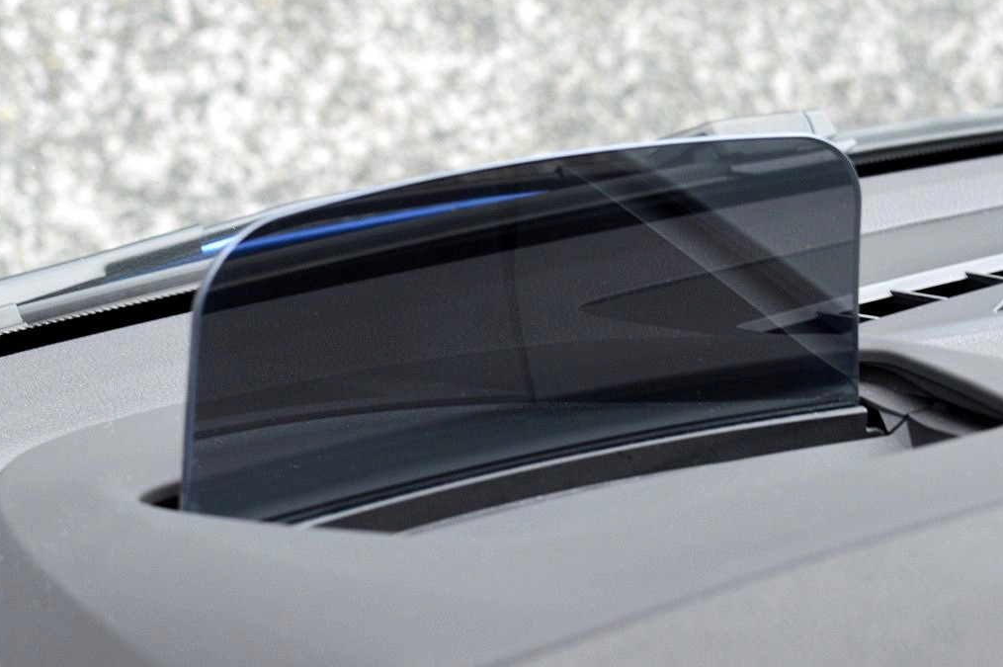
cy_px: 307
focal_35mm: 96
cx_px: 448
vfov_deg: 14.2
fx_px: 2672
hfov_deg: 21.2
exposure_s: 1/60
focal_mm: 40
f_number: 8
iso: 400
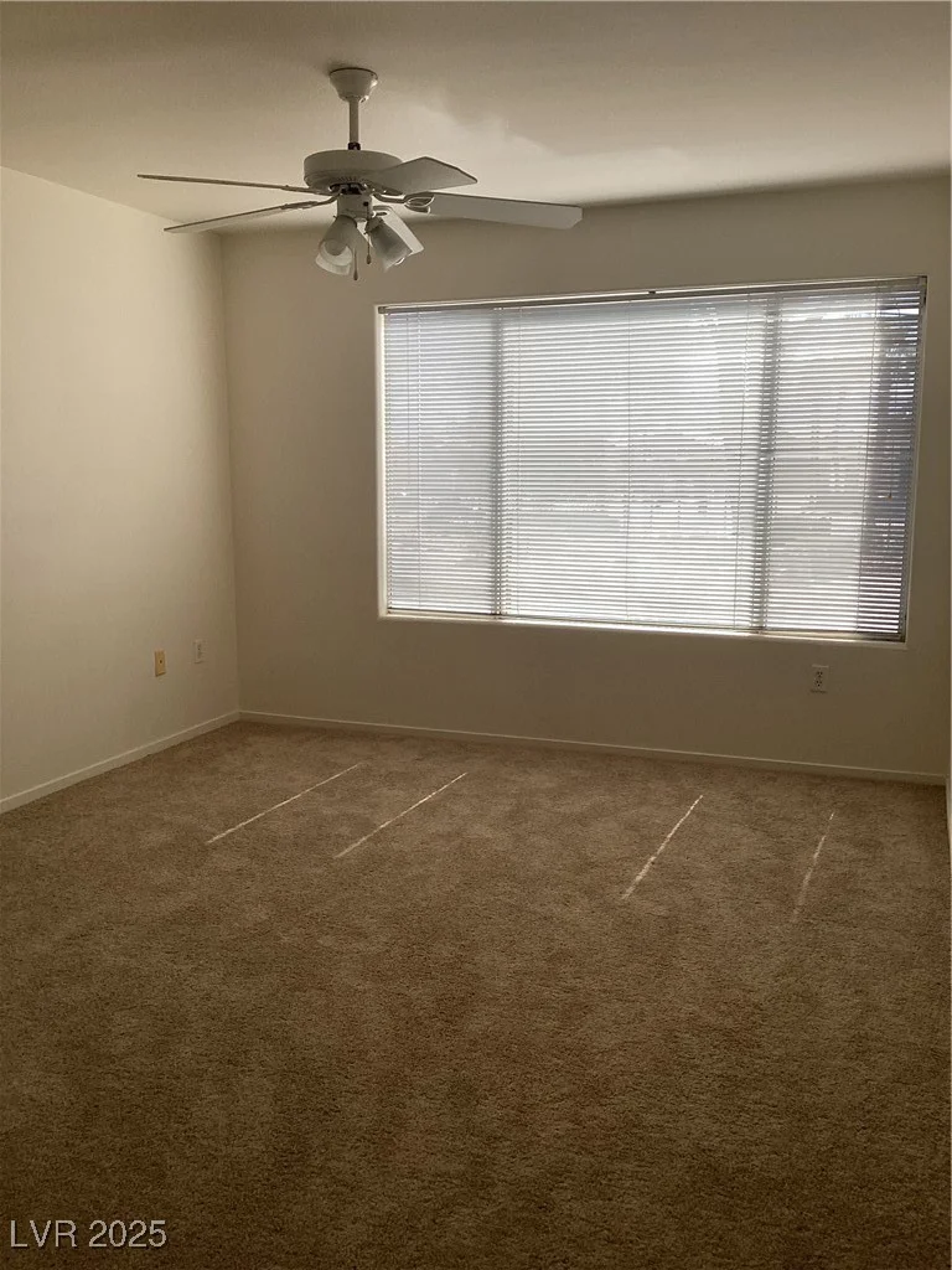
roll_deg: -1.0
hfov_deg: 45.4
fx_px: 1137
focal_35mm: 31
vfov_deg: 58.4
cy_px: 635
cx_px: 476
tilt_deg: -9.0
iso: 25
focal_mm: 3.3
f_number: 2.4
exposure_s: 1/233
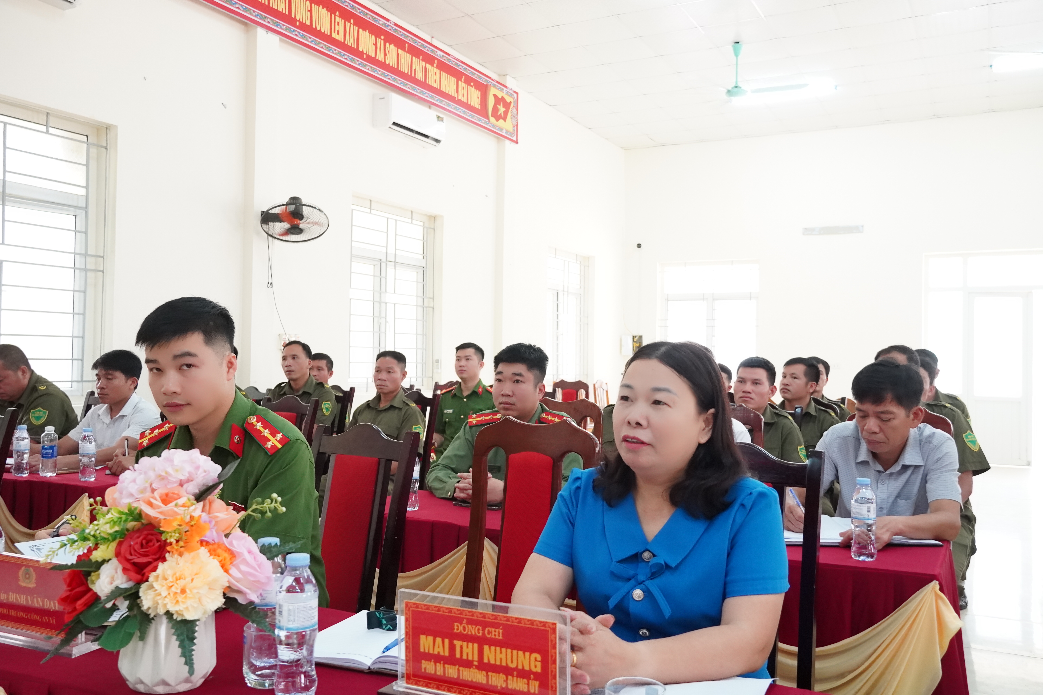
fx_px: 913
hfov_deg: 59.5
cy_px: 348
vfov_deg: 41.7
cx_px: 522
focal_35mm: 32
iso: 6400
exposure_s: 1/250
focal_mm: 21
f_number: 4.5
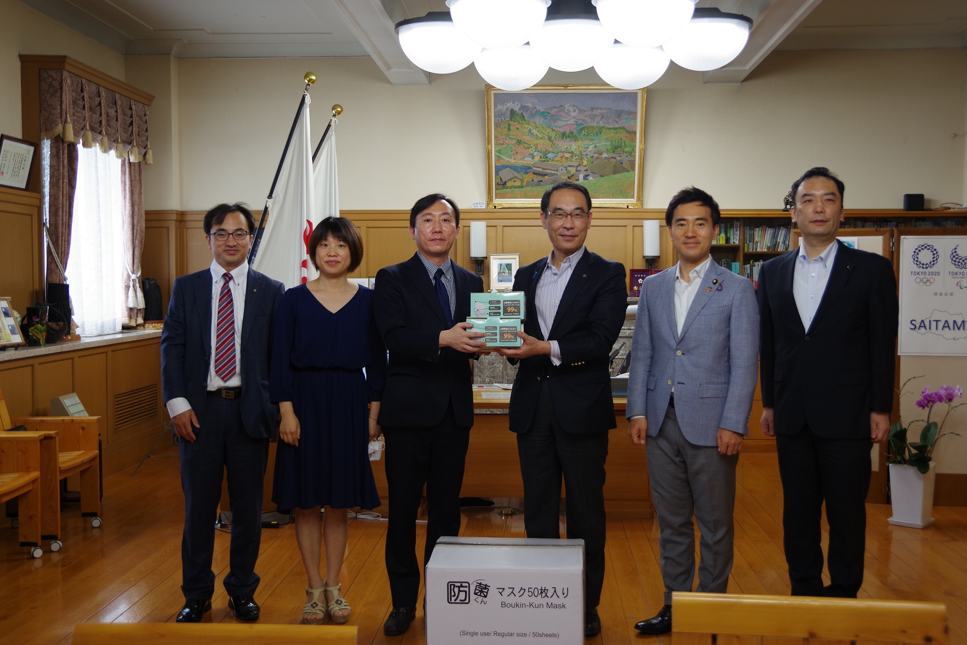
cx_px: 496
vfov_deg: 36.0
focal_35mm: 37
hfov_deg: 51.9
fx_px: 994
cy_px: 315
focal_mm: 24
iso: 200
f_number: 4
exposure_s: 1/60
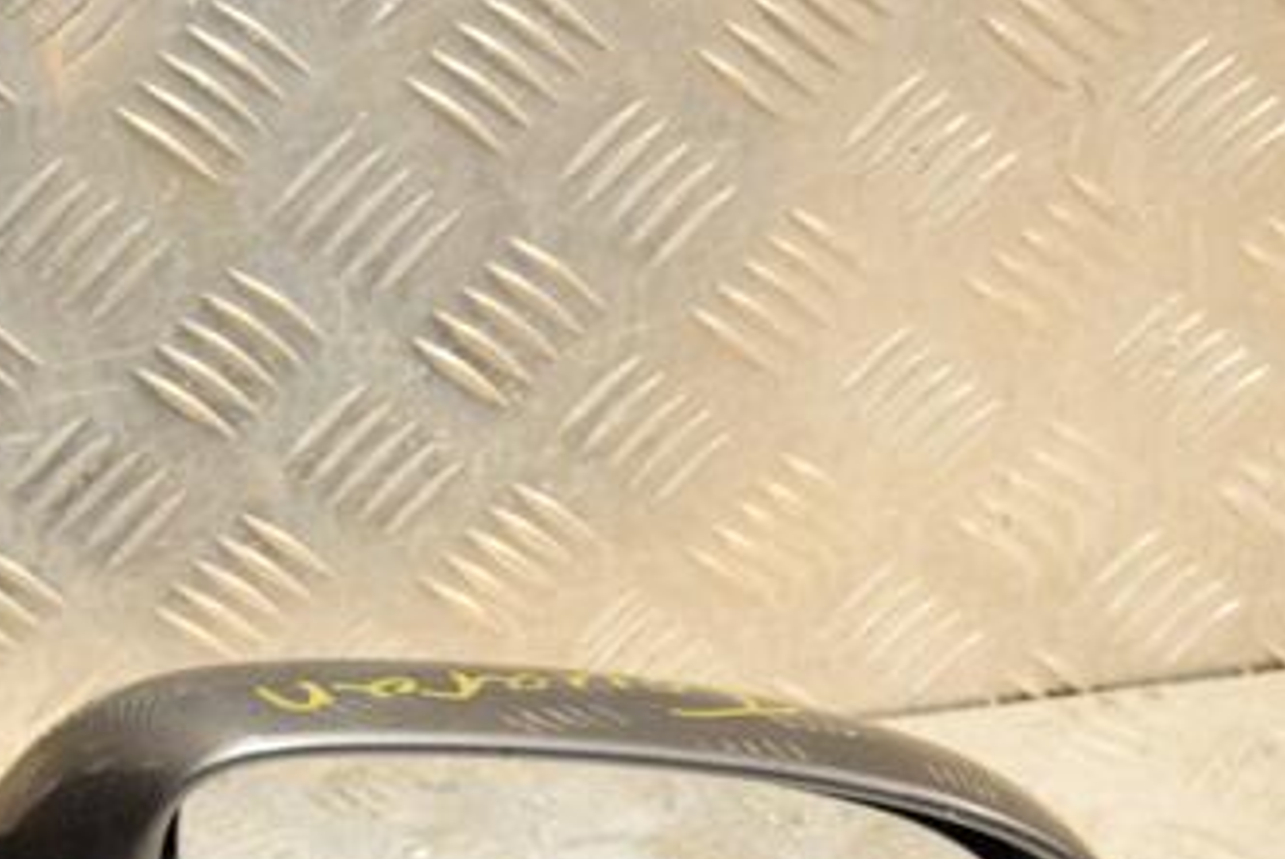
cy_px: 762
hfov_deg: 15.7
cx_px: 418
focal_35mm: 130
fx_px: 4644
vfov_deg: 10.5
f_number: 5
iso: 800
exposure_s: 1/200
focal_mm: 48
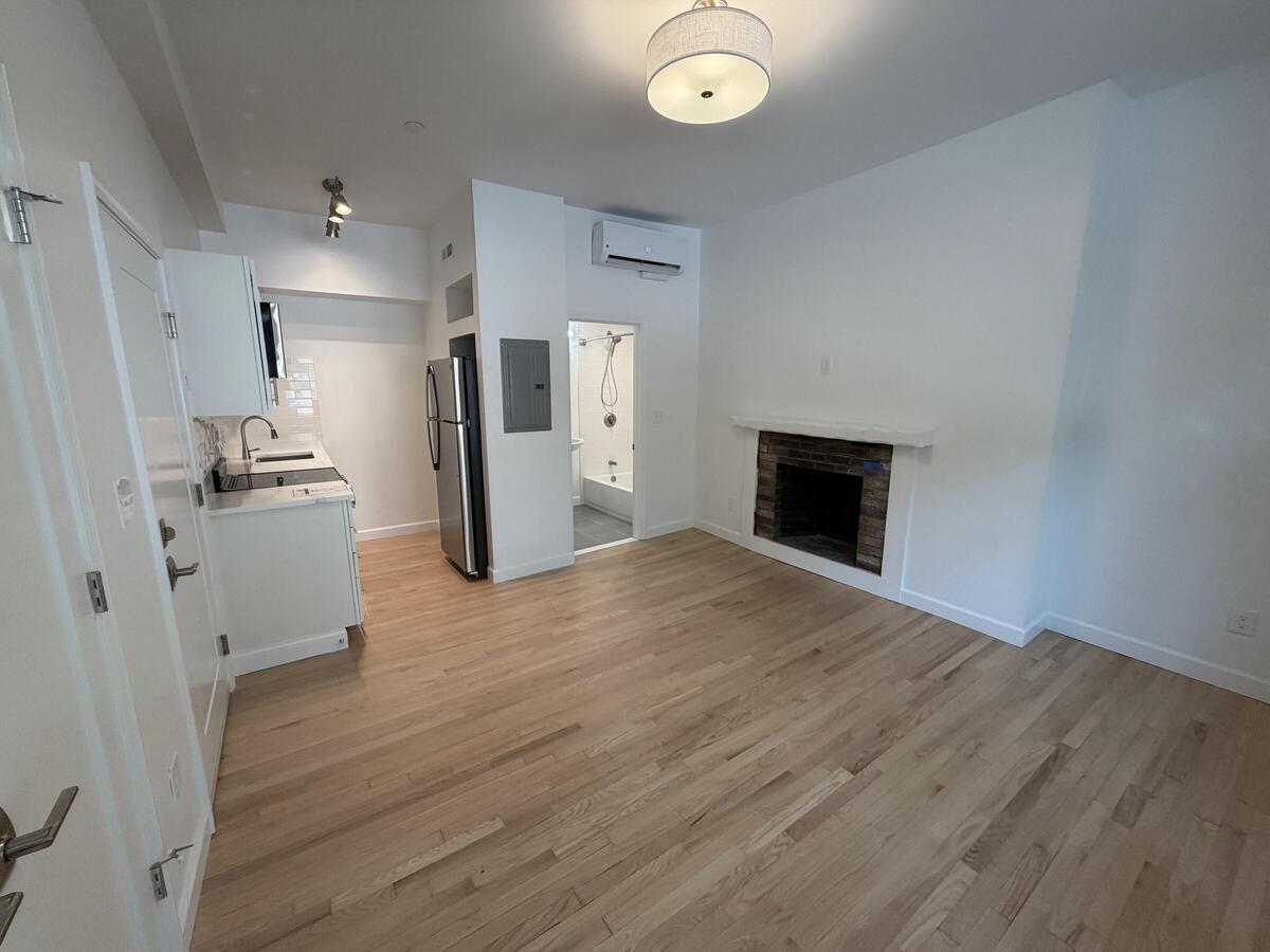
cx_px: 635
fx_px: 514
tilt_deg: -10.6
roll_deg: +0.5
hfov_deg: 102.1
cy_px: 476
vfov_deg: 85.7
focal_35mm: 14
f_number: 2.2
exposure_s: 1/120
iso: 200
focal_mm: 2.22
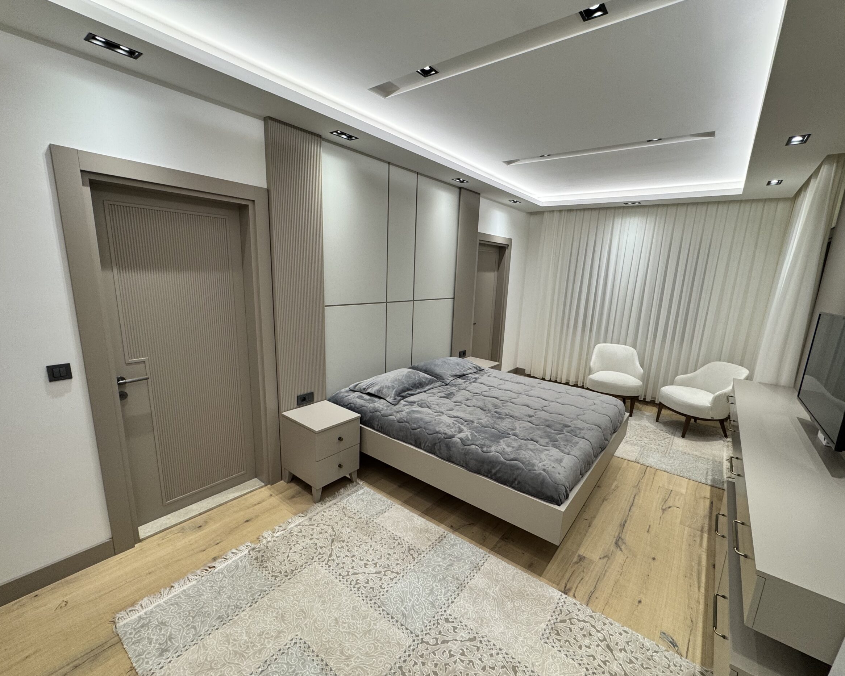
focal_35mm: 15
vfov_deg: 84.0
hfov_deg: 96.8
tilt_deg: -11.6
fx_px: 375
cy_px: 347
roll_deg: -2.2
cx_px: 438
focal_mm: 2.22
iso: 125
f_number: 2.2
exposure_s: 1/100
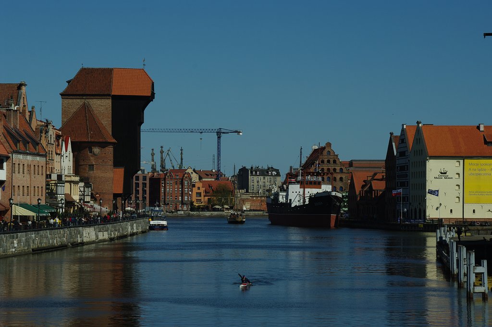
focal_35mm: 117
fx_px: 1597
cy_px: 164
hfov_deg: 17.5
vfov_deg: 11.7
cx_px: 246
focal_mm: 78
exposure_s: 1/350
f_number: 9.5
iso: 100
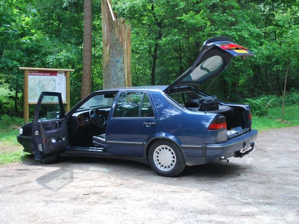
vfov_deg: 30.9
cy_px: 114
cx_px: 157
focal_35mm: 47
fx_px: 406
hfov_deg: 40.4
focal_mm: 26
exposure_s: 1/50
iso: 200
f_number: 4.5
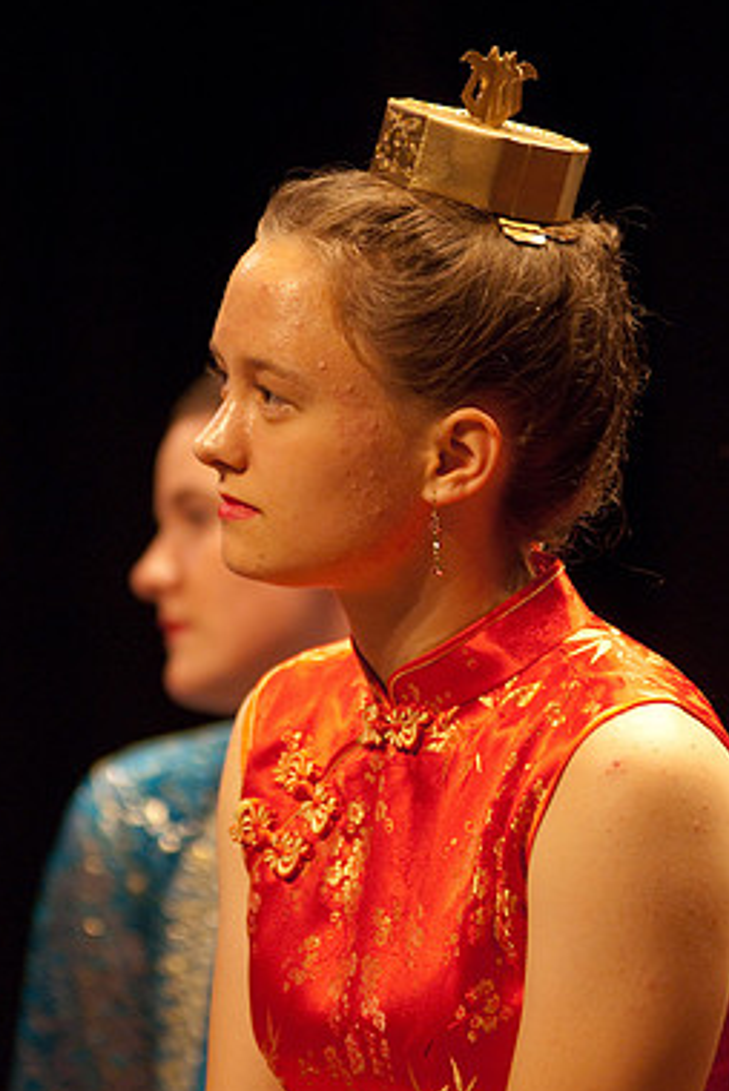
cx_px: 317
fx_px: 10763
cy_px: 514
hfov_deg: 3.9
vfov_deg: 5.8
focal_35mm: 355
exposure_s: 1/125
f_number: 2.8
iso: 1000
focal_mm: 200
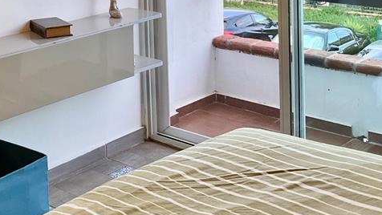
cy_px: -62
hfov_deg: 30.2
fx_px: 689
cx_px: 70
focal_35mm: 68
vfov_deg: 16.8
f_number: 1.8
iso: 64
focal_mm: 3
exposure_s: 1/120
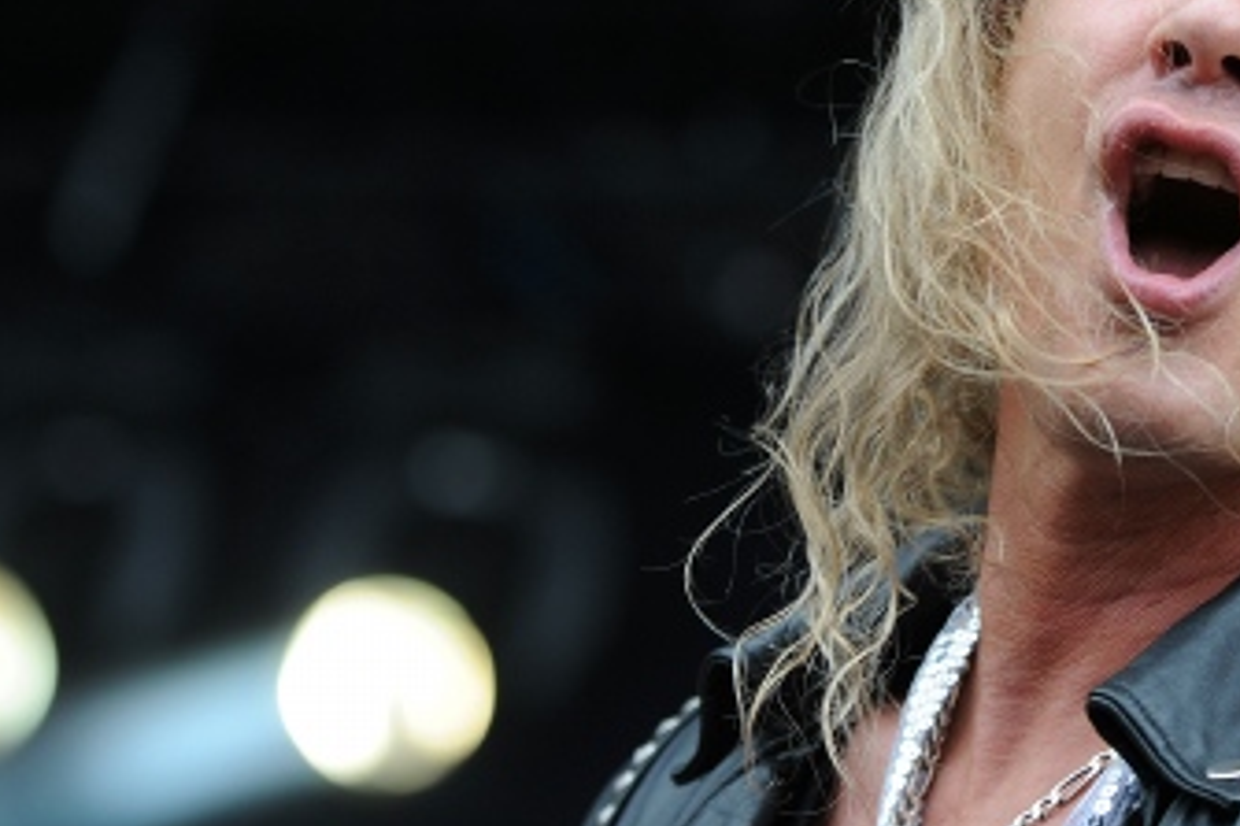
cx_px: 966
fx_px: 9020
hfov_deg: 7.9
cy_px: 306
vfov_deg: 5.2
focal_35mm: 262
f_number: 4
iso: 320
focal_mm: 122
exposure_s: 1/200
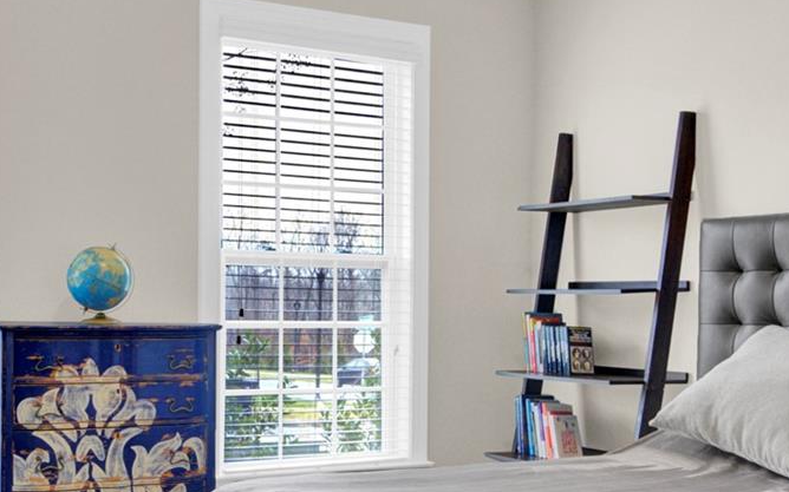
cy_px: 319
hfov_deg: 39.8
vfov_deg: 25.7
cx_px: 256
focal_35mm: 50
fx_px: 1075
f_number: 11
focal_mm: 16
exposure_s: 1/10
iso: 640
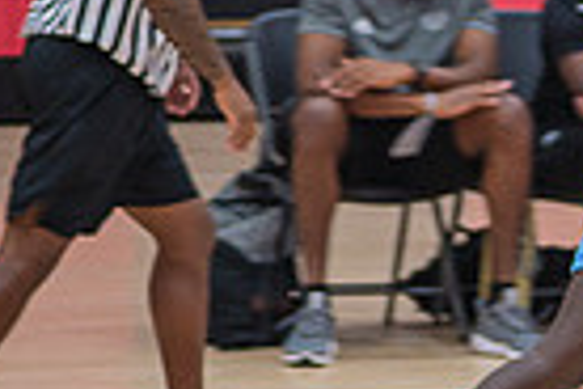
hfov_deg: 3.6
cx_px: 993
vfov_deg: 2.4
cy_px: 140
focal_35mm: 567
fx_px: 9182
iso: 1000
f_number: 5
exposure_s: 1/250
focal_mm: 135
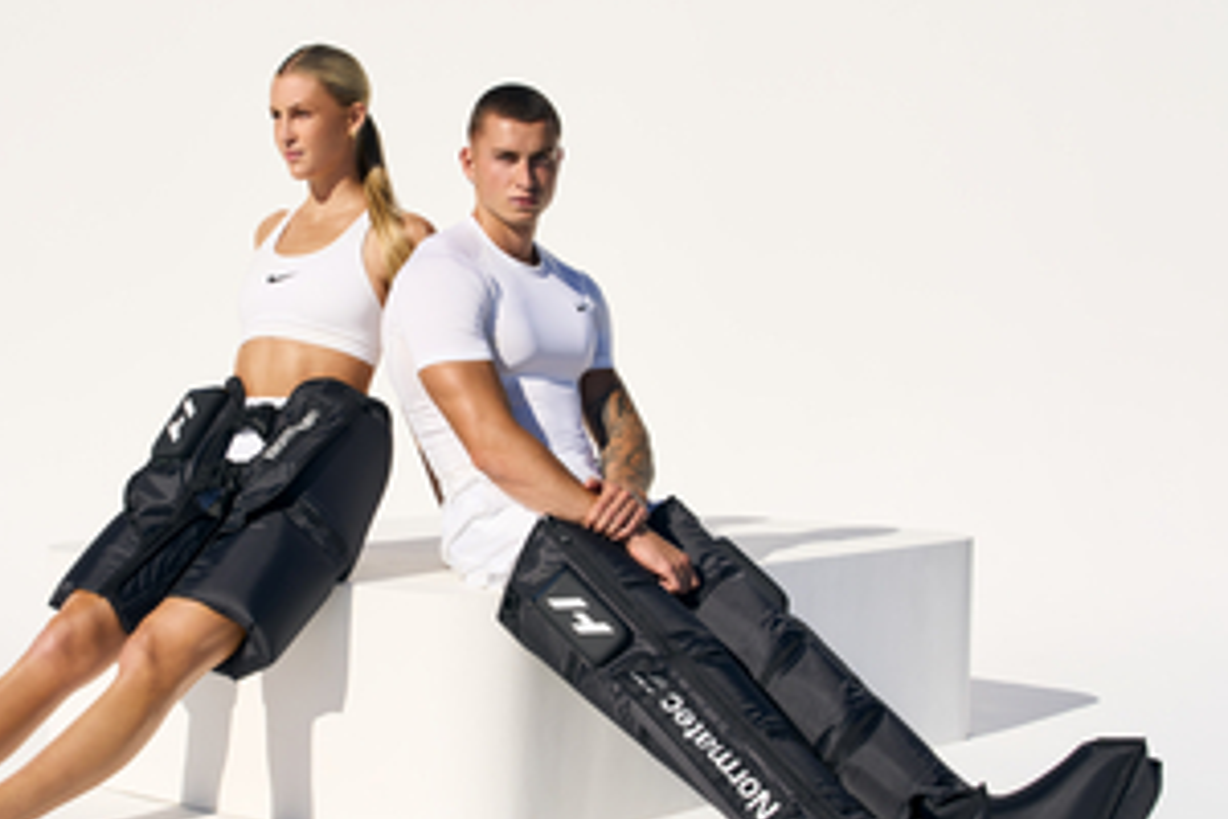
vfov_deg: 21.2
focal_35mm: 64
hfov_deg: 31.3
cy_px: 479
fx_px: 2183
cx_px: 463
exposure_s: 1/250
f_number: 11
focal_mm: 40
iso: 125
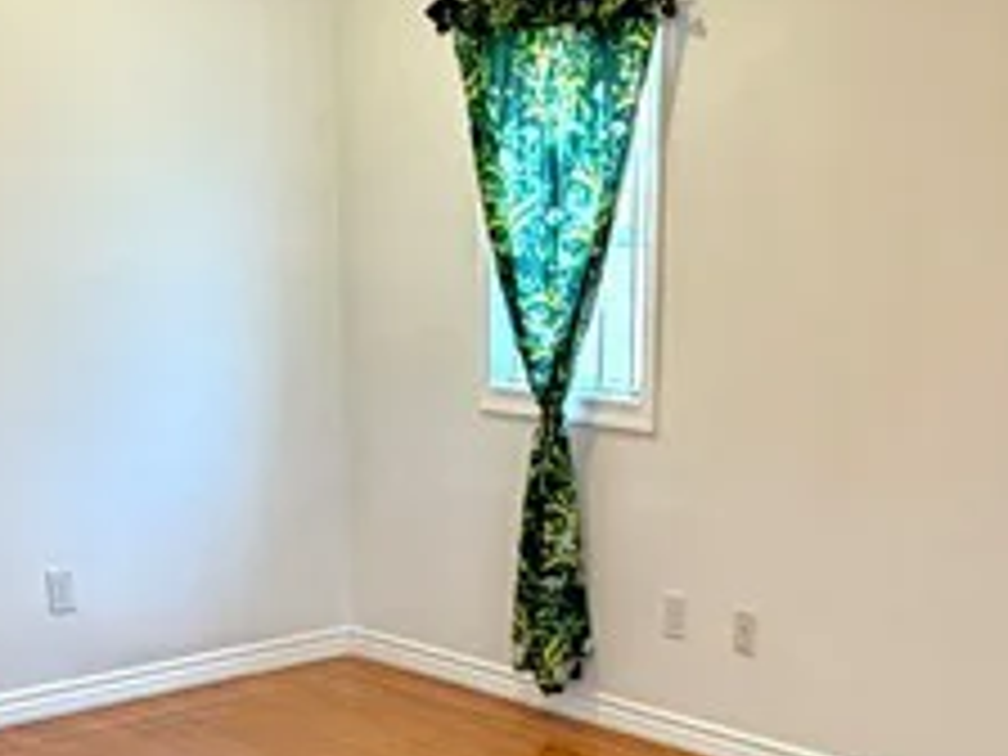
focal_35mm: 64
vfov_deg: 21.5
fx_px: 1864
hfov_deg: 30.2
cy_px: 878
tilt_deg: -21.2
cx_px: 580
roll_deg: +0.4
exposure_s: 1/60
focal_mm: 2.22
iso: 200
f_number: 2.2
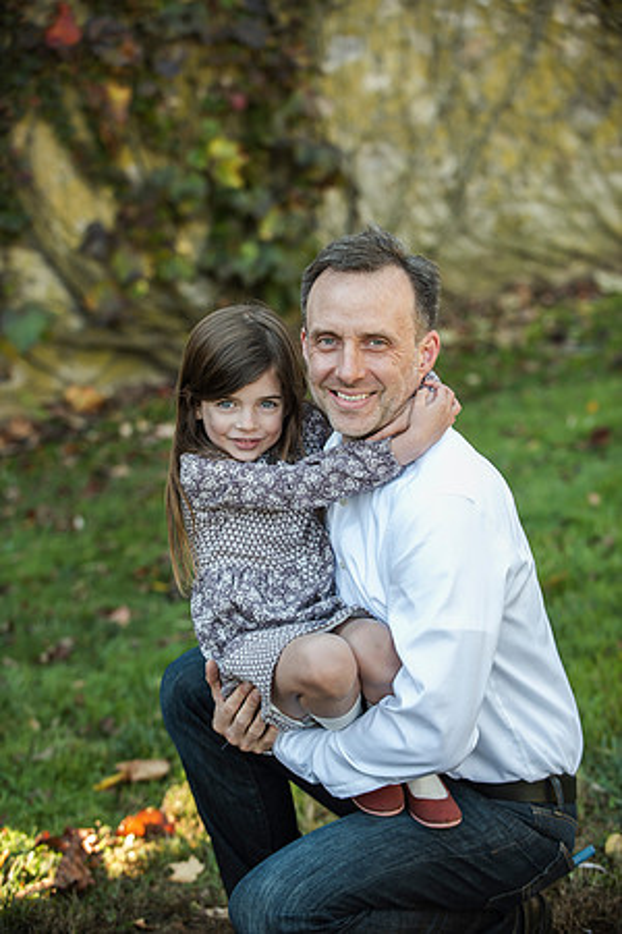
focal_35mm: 90
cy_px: 467
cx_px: 311
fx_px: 2332
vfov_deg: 22.6
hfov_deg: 15.2
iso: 500
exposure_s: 1/320
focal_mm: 90
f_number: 3.5
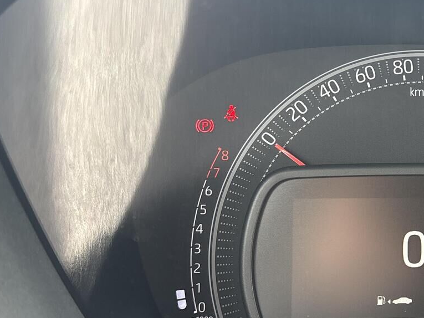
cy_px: 162
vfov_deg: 25.2
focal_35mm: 58
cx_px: 449
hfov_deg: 30.3
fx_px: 711
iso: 125
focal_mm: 5.96
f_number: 1.6
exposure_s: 1/121
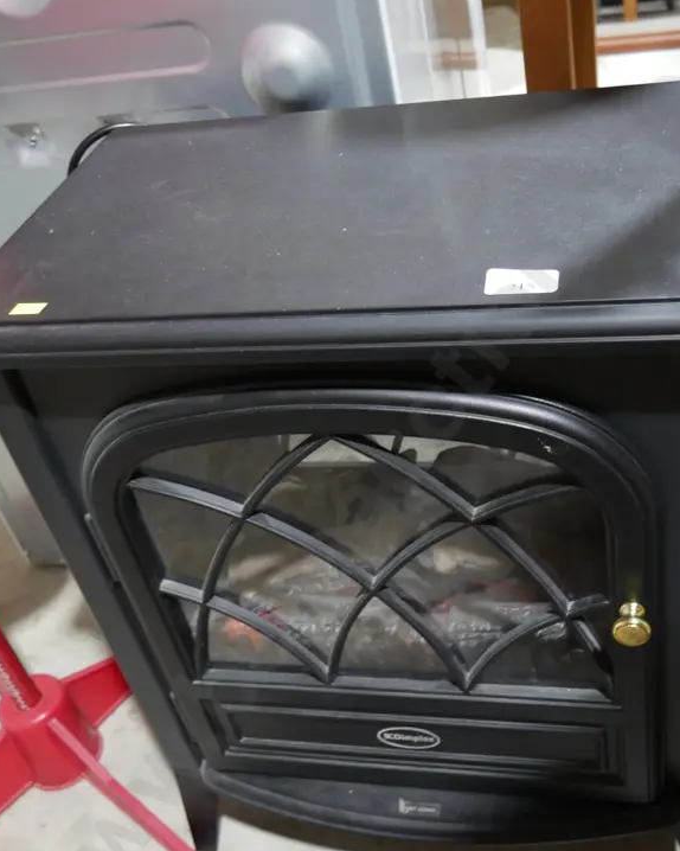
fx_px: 982
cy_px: 454
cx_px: 406
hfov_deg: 38.1
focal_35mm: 39
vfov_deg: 46.8
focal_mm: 14
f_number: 3.5
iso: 640
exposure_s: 1/60
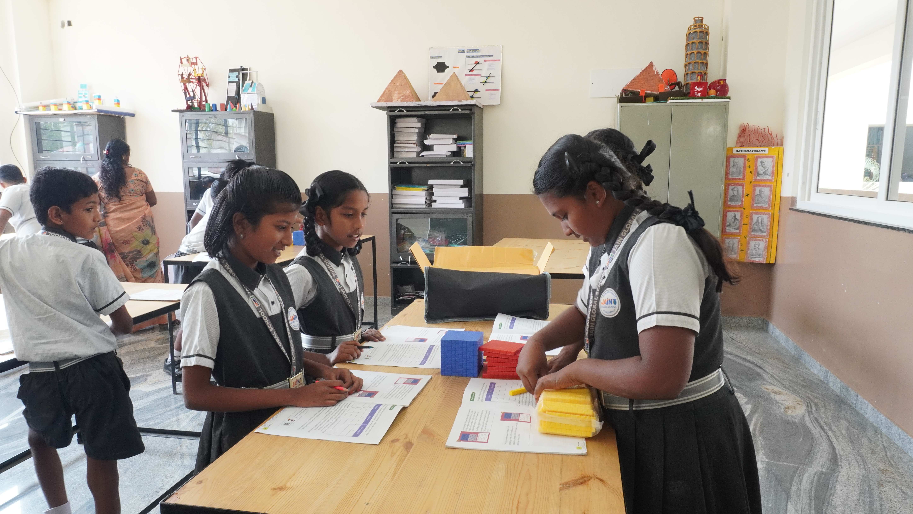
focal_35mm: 26
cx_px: 462
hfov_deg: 71.9
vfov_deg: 44.4
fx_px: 629
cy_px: 274
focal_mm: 16
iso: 1250
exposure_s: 1/30
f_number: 13
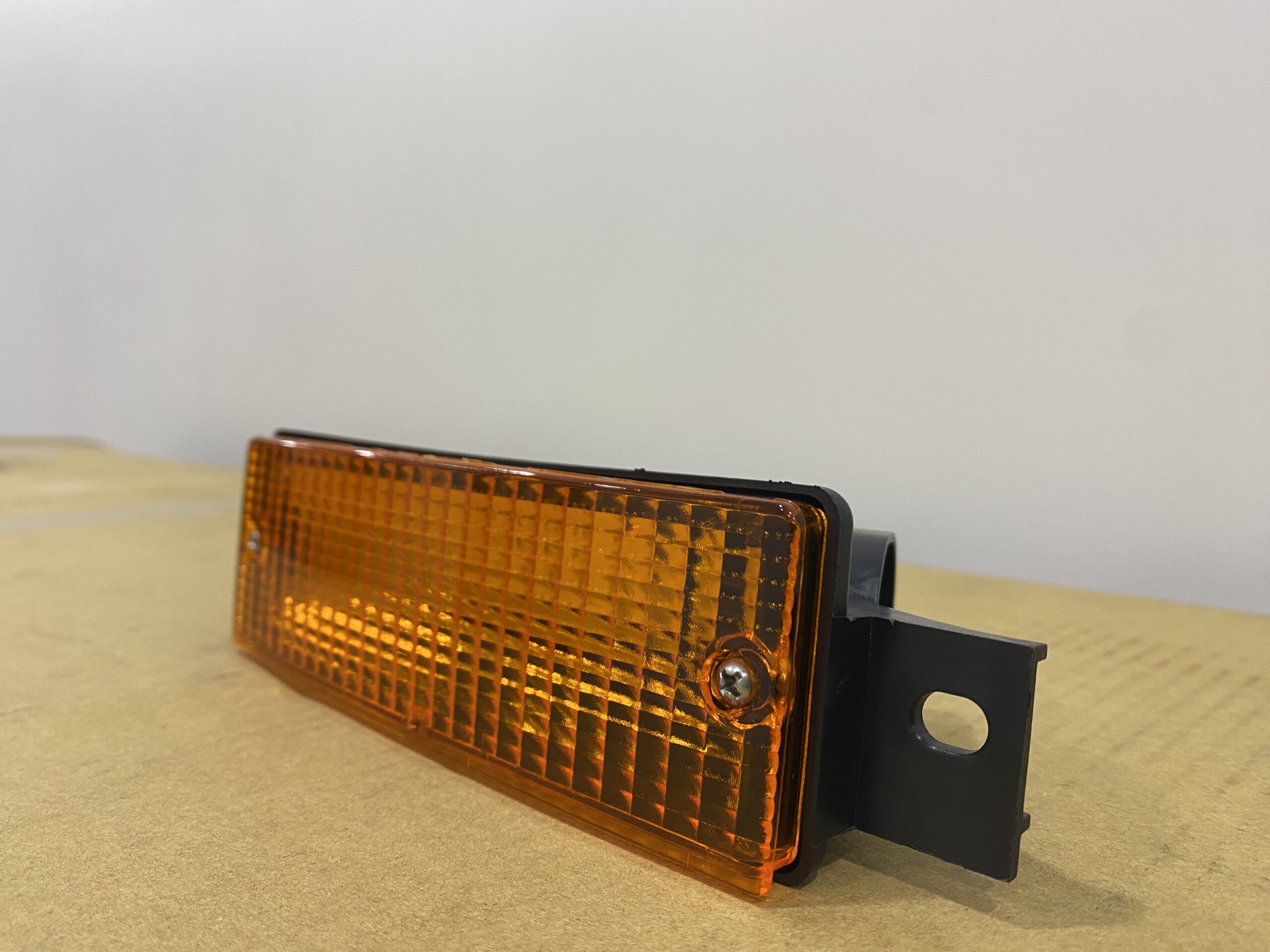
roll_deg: -0.7
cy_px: 476
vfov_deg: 54.9
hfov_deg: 69.4
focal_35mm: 25
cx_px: 635
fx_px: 917
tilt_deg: -6.9
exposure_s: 1/60
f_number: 1.8
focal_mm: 4.25
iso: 100
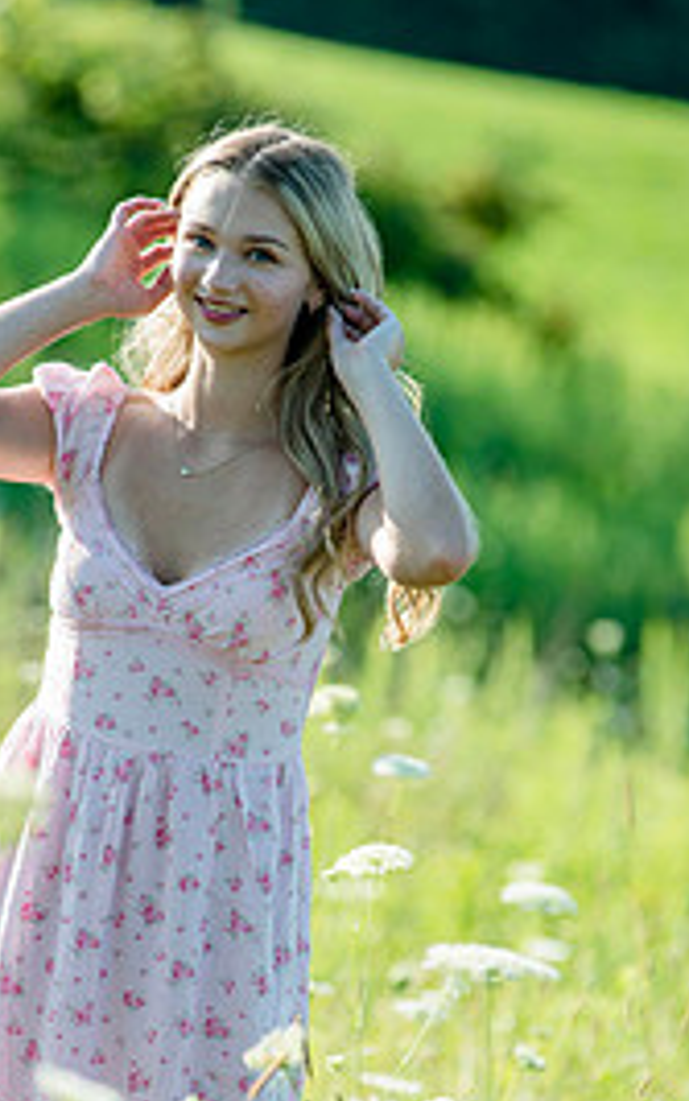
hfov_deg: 4.5
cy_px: 689
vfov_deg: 7.2
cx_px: 239
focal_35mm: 292
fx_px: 8768
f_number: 4
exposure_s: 1/500
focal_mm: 170
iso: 160
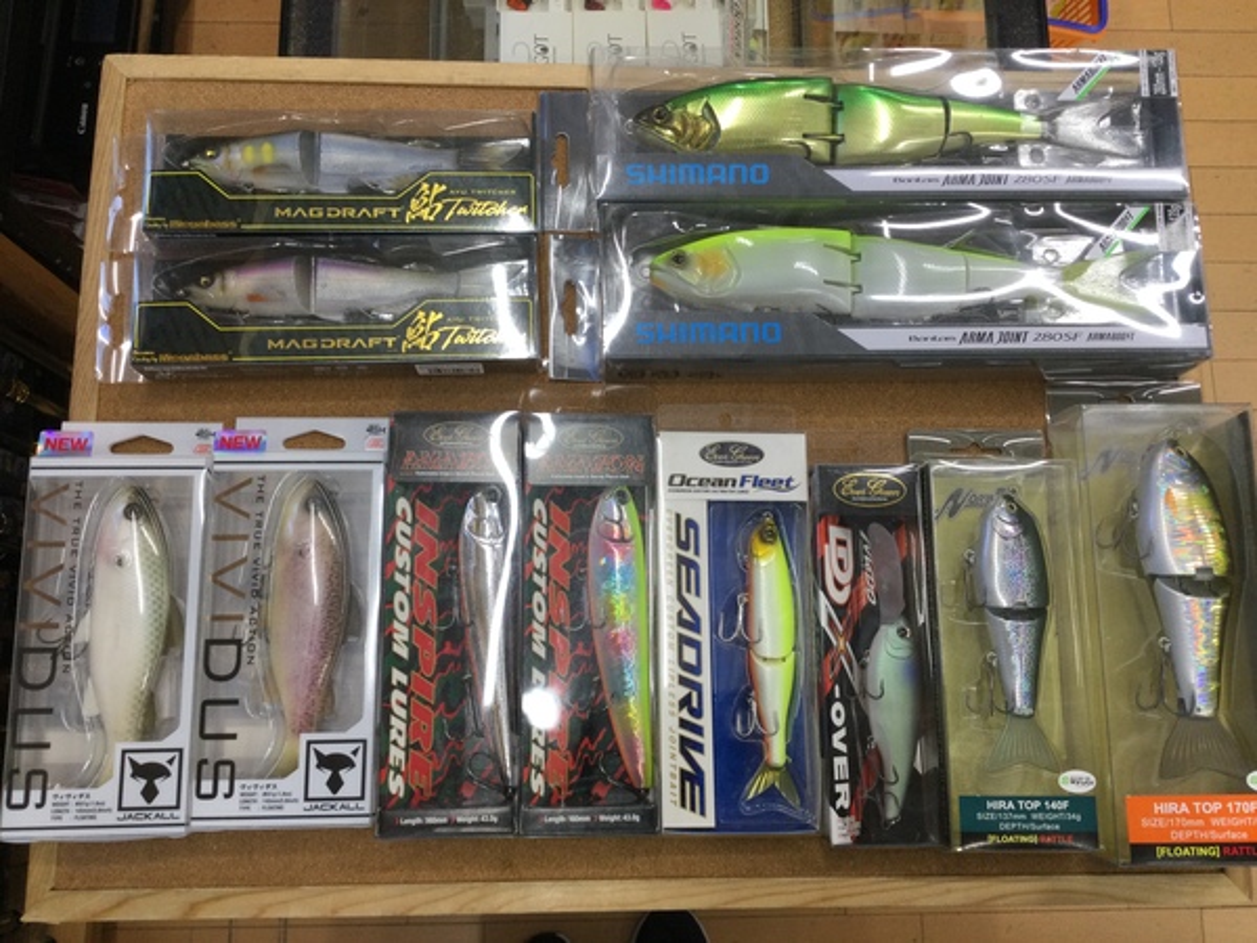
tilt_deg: -79.1
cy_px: 472
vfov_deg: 45.4
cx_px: 628
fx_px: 1126
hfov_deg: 58.4
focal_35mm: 31
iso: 25
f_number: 2.4
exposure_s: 1/40
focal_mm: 3.3
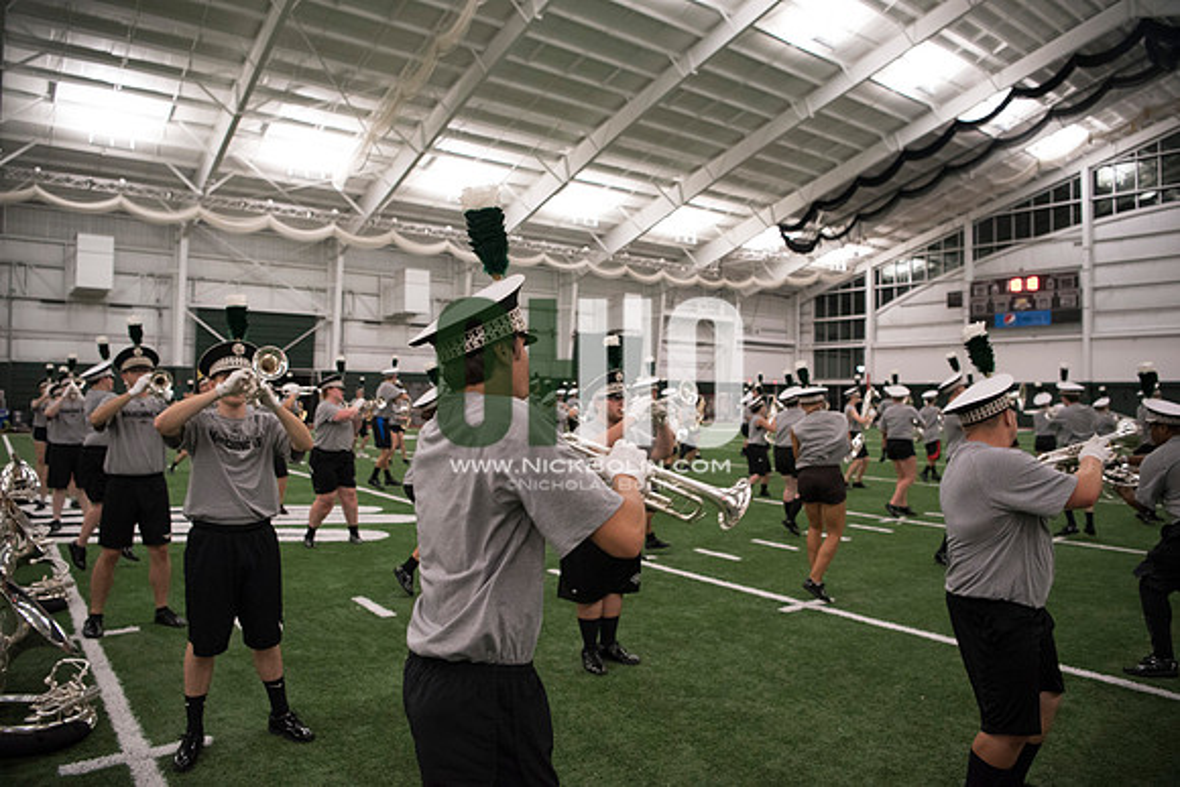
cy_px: 394
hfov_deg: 73.7
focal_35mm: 24
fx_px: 787
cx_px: 590
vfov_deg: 53.2
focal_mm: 24
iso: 3200
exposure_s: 1/320
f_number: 3.2
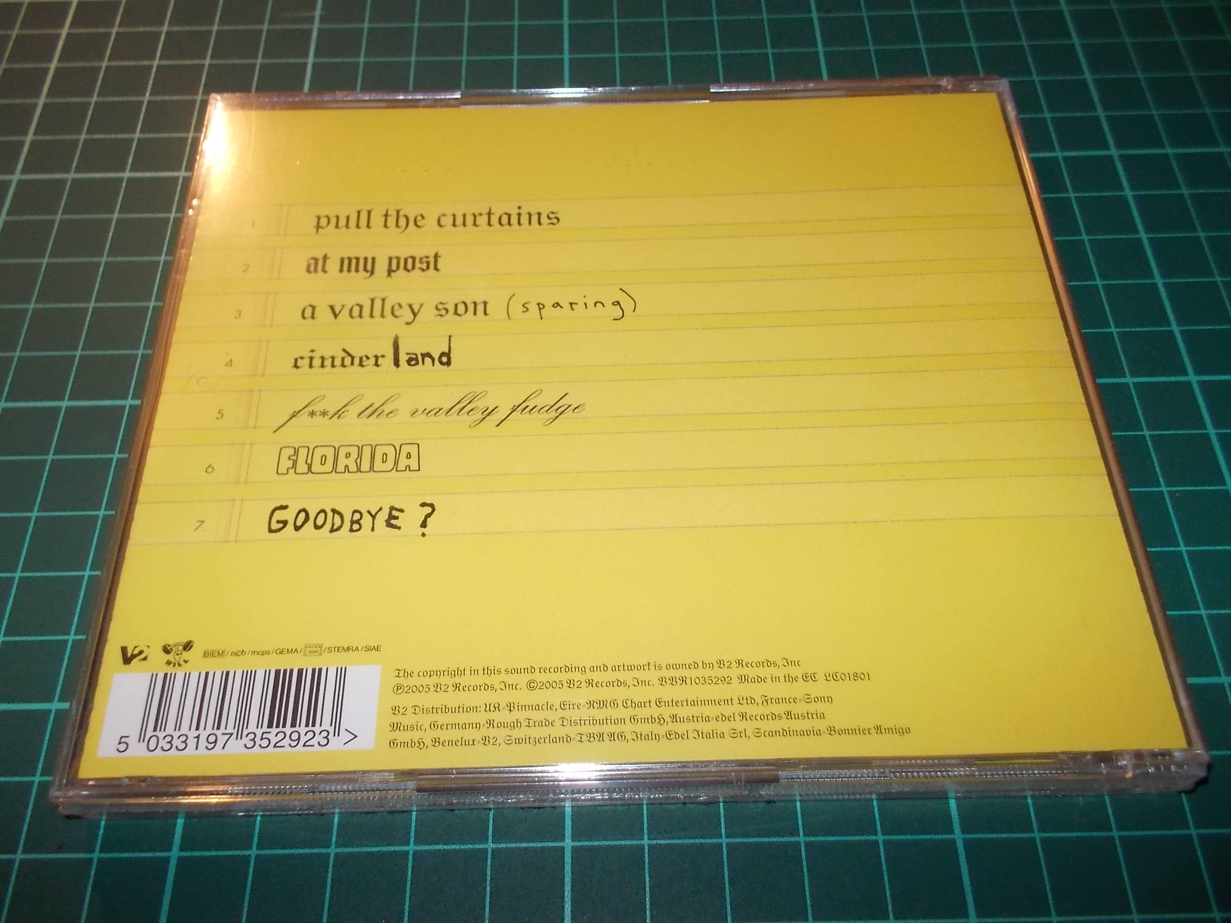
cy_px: 462
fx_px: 1031
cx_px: 616
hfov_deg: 61.7
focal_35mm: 29
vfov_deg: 48.2
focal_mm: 4.1
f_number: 3.3
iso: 200
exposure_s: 1/30
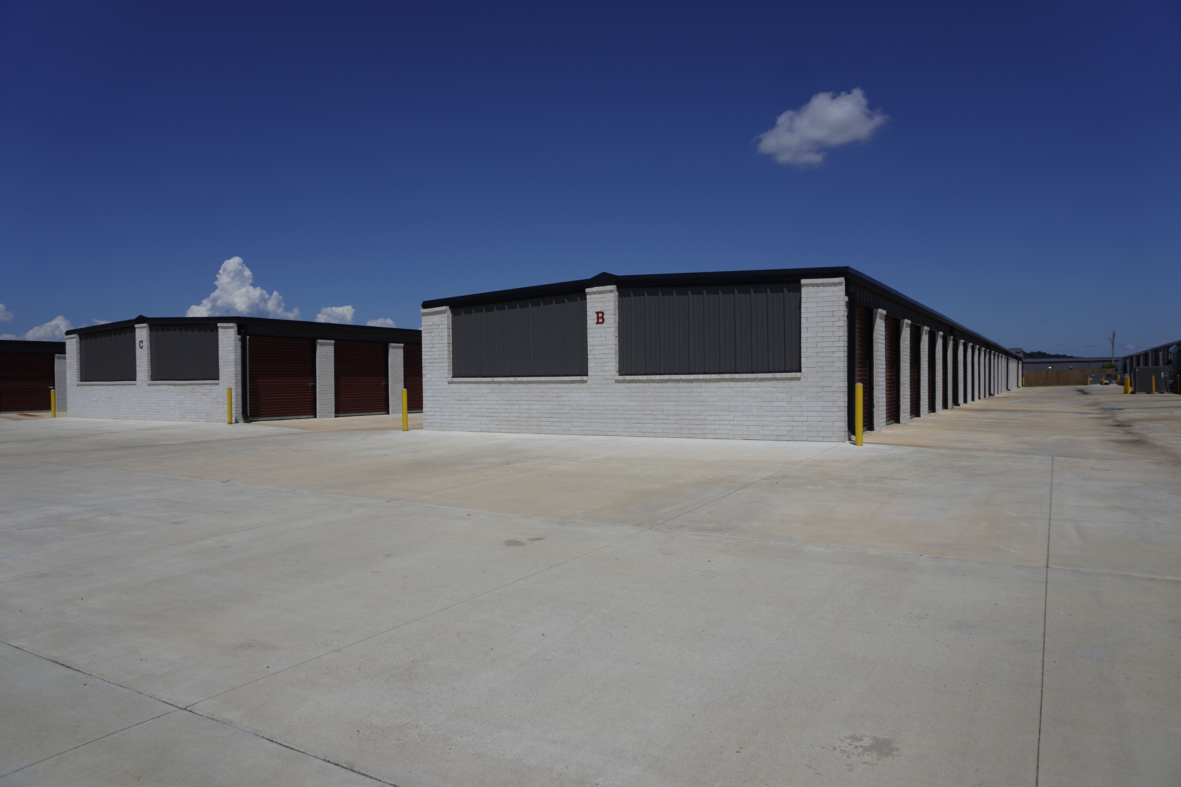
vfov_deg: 53.1
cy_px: 394
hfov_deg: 73.7
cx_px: 590
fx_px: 787
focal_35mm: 24
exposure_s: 1/2000
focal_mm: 16
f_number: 5
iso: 64
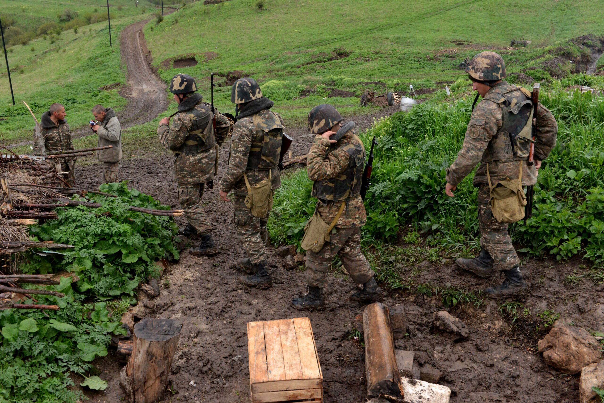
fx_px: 571
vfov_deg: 38.9
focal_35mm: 34
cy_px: 202
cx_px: 302
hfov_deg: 55.8
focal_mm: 34
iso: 1600
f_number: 10
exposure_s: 1/400
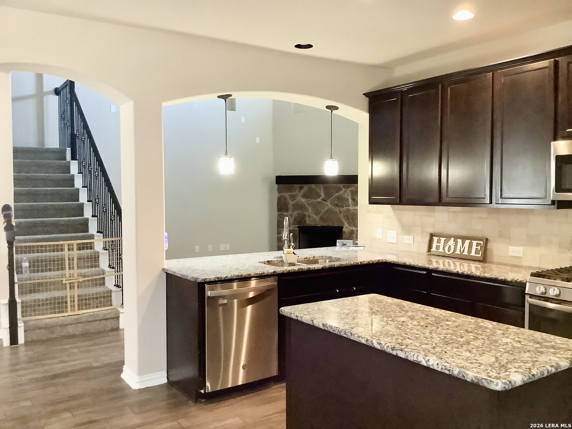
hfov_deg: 58.4
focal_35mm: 31
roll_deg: -0.1
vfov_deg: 45.4
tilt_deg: -2.3
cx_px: 286
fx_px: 512
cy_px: 214
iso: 500
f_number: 2.4
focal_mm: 3.3
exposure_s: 1/30
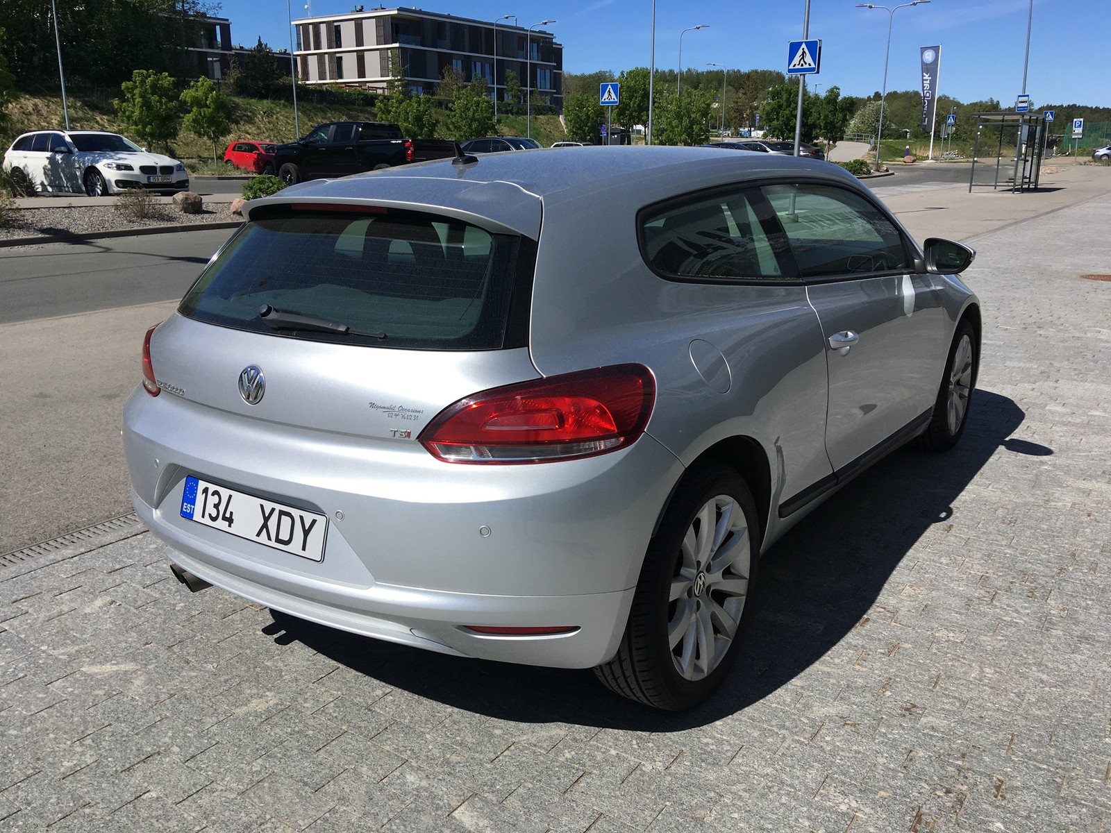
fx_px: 931
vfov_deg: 48.2
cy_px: 416
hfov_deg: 61.7
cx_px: 556
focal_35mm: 29
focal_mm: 4.15
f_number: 2.2
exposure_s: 1/2404
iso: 25
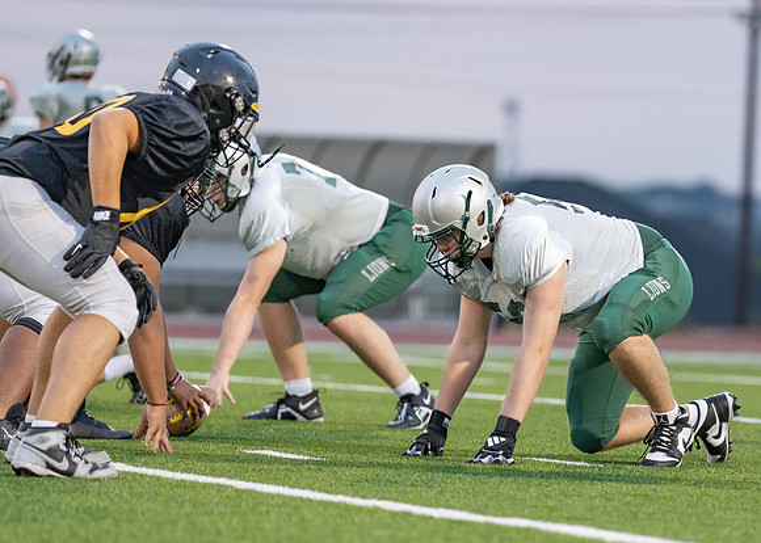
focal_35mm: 292
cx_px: 546
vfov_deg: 4.9
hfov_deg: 6.9
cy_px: 305
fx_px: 6304
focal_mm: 200
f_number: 2.8
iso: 2500
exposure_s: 1/1000
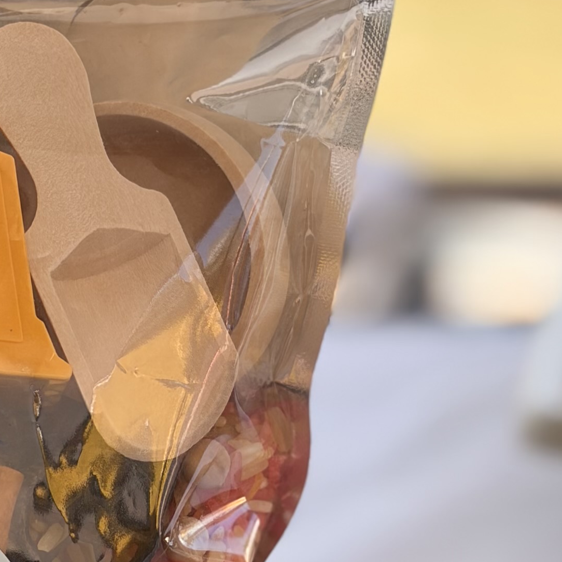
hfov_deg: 10.2
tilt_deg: -11.9
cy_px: 465
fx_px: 3141
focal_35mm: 171
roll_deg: +1.6
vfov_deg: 10.2
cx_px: 39
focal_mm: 5.96
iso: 50
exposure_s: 1/801
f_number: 1.6
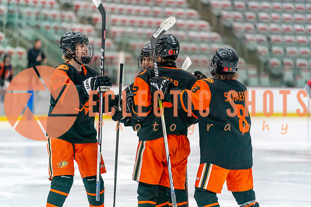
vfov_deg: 7.9
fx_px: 1503
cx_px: 156
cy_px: 104
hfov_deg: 11.8
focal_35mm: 174
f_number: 2.8
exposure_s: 1/1250
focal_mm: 174
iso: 3200
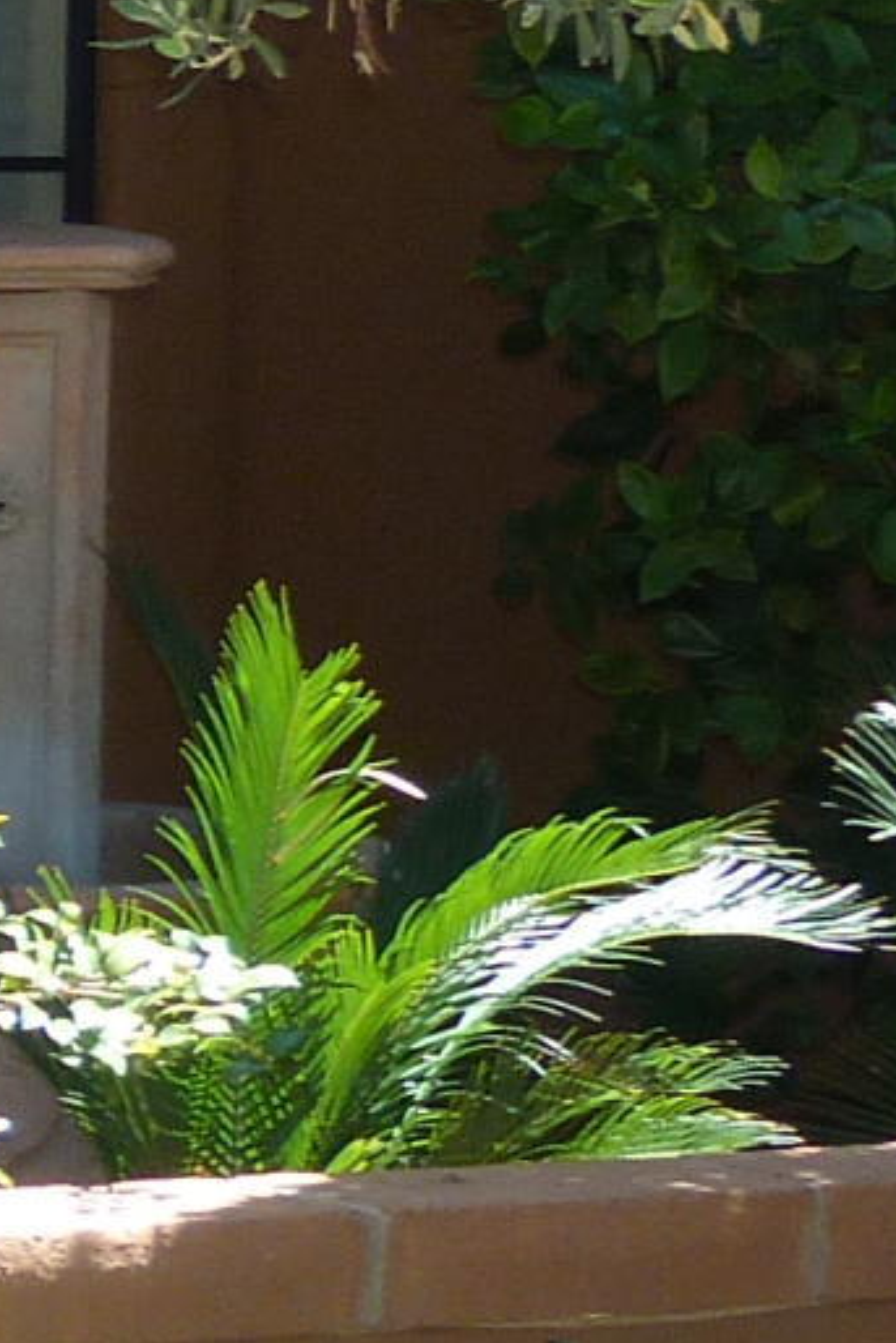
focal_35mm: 279
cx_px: -2011
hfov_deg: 4.7
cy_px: 549
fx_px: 10408
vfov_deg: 7.4
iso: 80
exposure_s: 1/125
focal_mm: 8.3
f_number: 3.2
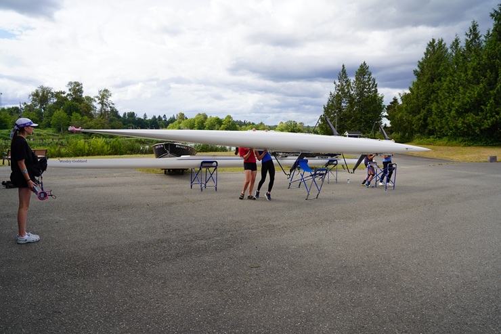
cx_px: 250
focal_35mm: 24
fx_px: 334
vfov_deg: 53.1
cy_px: 167
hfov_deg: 73.8
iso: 100
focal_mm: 24
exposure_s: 1/500
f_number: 5
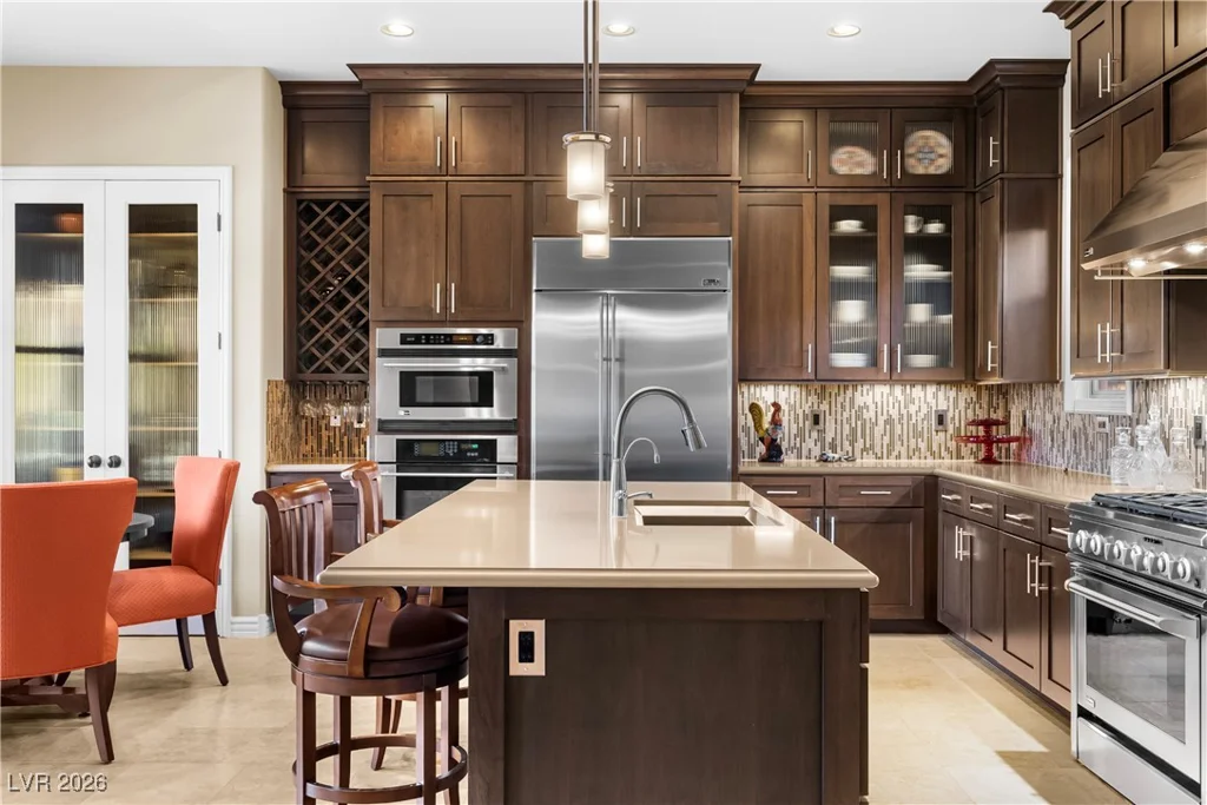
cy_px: 402
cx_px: 604
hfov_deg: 60.3
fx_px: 1039
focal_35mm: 31
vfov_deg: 42.3
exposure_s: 4
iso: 400
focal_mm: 21
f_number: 8
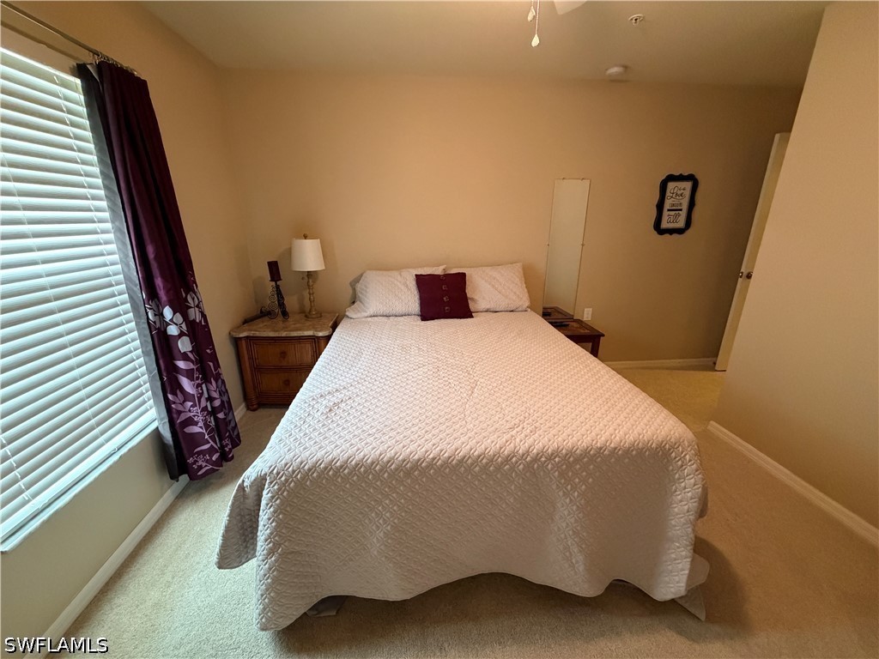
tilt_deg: -19.3
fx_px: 356
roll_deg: +0.5
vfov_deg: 85.7
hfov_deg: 102.1
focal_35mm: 14
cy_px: 330
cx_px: 440
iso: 640
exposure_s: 1/60
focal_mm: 2.22
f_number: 2.2
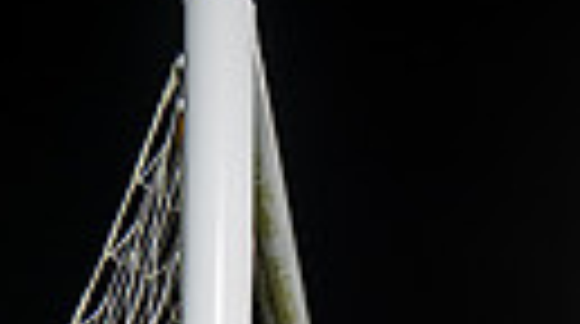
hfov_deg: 21.3
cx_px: 468
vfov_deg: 9.5
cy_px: 981
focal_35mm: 99
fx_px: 1520
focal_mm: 27
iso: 640
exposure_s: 1/125
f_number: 4
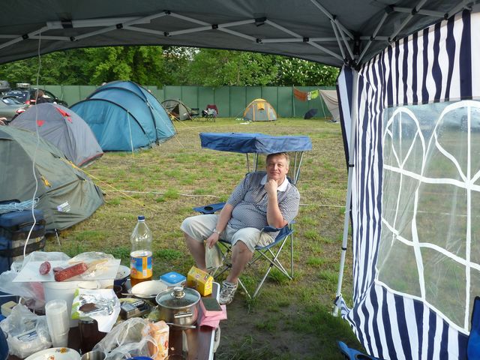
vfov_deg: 46.8
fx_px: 416
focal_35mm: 30
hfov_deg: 60.0
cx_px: 240
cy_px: 180
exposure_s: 1/100
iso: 80
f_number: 3.4
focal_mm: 5
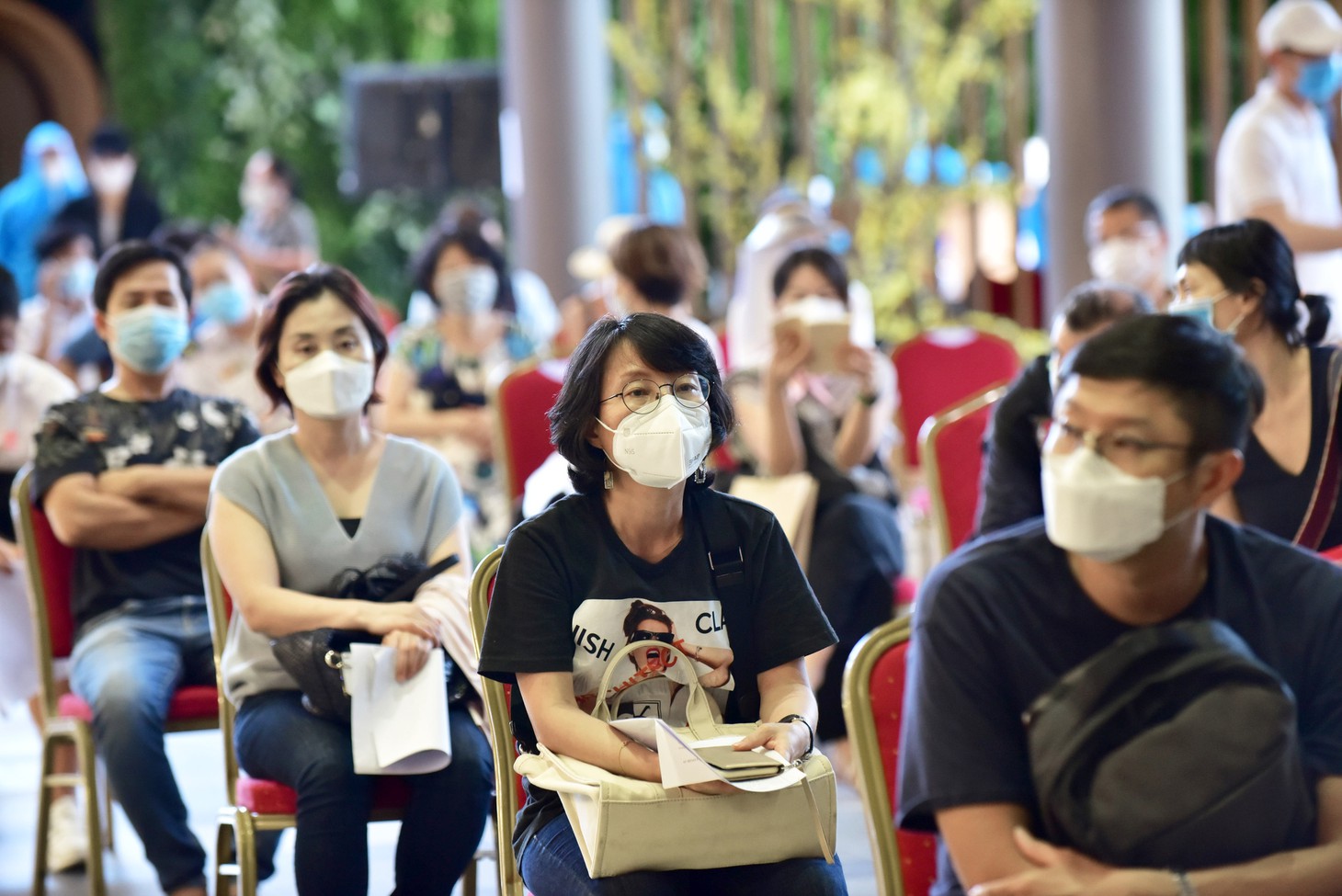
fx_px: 4662
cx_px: 671
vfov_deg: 11.0
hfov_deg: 16.4
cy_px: 448
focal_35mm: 125
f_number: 5
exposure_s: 1/100
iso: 1600
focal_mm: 125
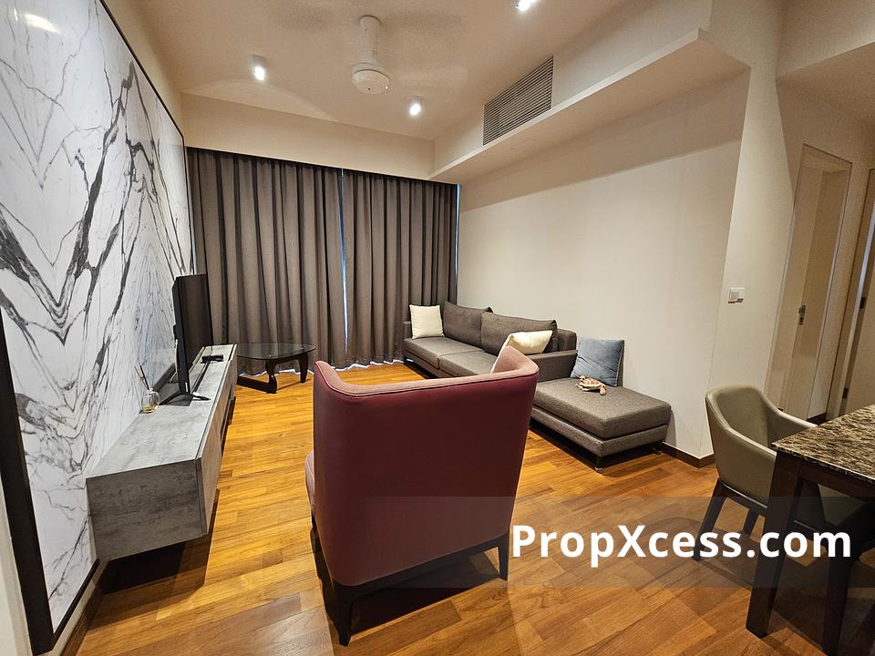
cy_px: 328
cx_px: 438
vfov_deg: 89.9
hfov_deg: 106.2
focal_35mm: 13
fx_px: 329
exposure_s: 1/33.3
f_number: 2.2
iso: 400
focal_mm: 2.2
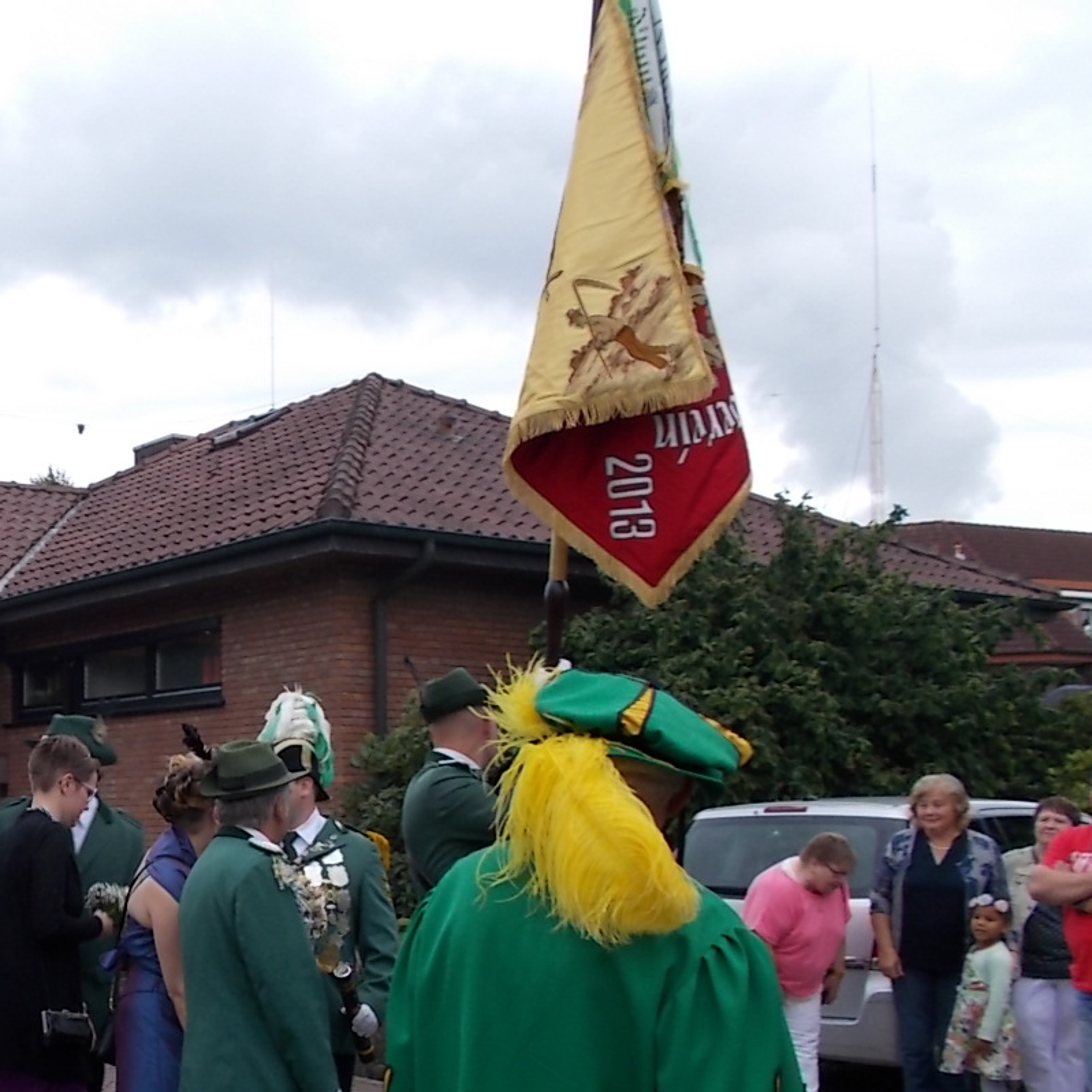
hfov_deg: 34.0
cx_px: 31
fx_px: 1642
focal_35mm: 46
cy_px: 779
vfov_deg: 36.2
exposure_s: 1/50
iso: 80
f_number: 3.2
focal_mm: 4.6
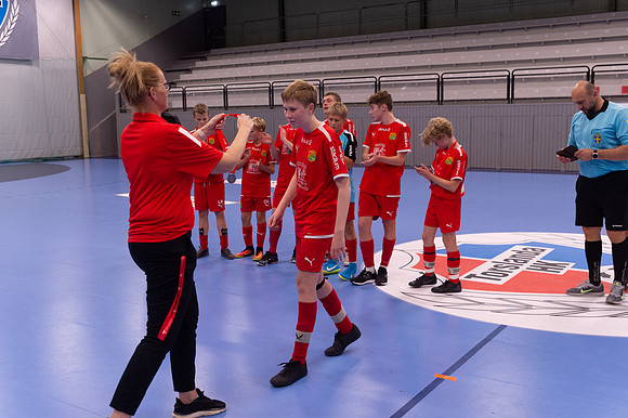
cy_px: 209
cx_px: 314
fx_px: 662
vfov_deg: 35.0
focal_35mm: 38
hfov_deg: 50.7
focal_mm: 38
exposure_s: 1/320
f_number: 3.2
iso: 2200
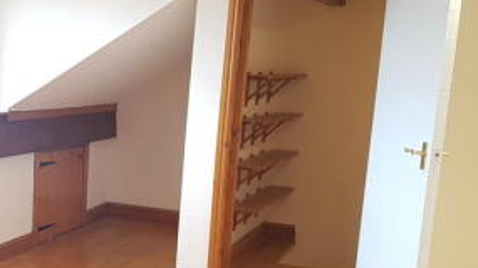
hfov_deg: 34.8
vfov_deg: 20.6
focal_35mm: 58
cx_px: 88
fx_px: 735
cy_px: 197
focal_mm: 4.2
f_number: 1.7
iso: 200
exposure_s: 1/50
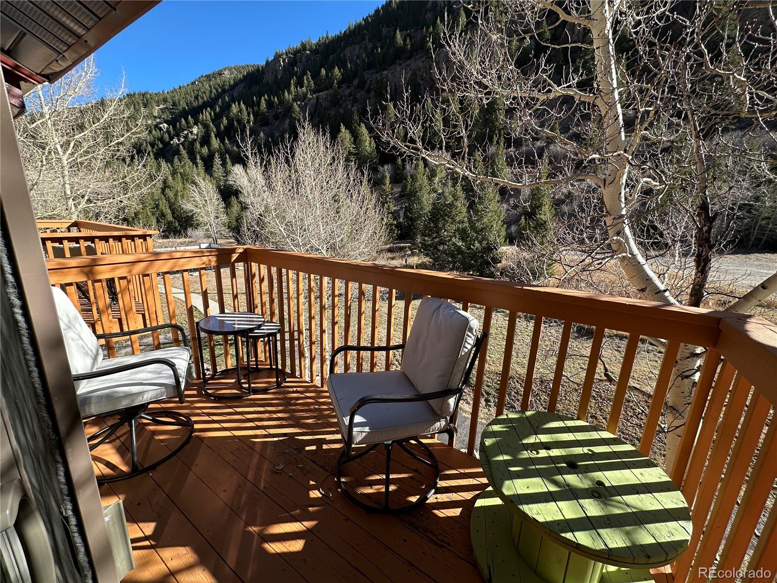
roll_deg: -1.9
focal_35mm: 14
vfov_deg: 85.7
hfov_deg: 102.1
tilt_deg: -13.3
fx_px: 314
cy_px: 292
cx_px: 388
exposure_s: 1/590
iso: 40
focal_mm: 2.22
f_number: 2.2
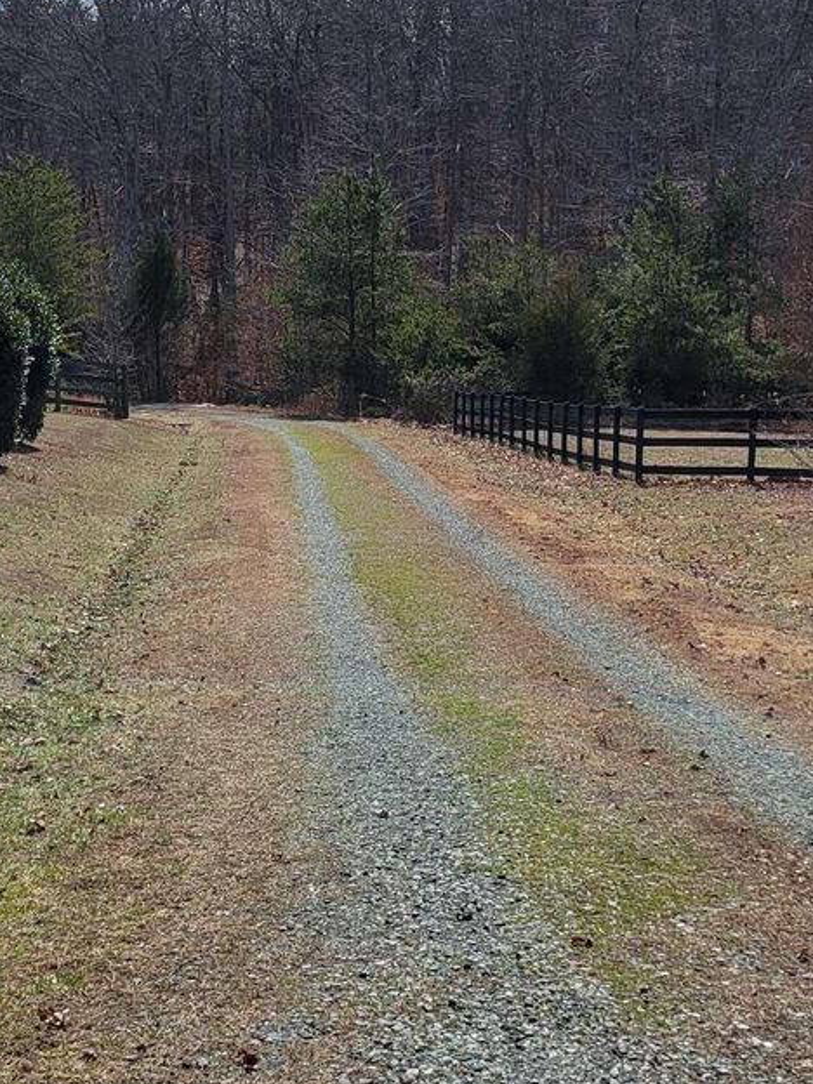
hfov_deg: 22.9
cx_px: 347
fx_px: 2004
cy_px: 464
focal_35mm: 64
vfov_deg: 30.2
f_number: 1.8
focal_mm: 5.4
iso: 40
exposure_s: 1/4064
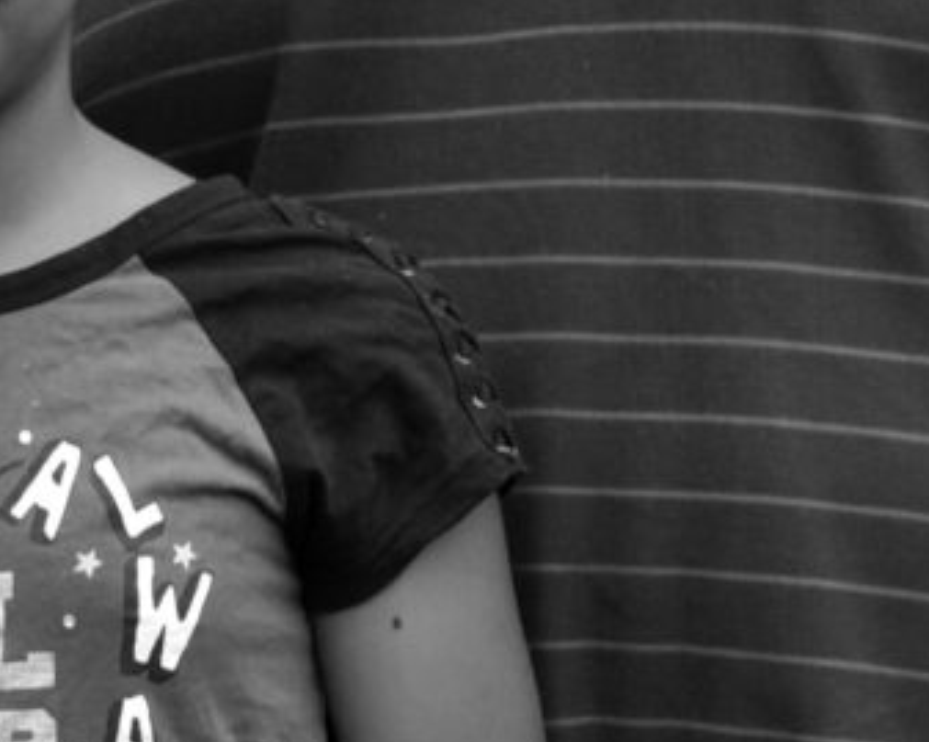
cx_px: -1458
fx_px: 11373
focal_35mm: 414
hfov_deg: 4.5
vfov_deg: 3.7
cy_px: -633
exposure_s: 1/400
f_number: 5
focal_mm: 58
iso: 400
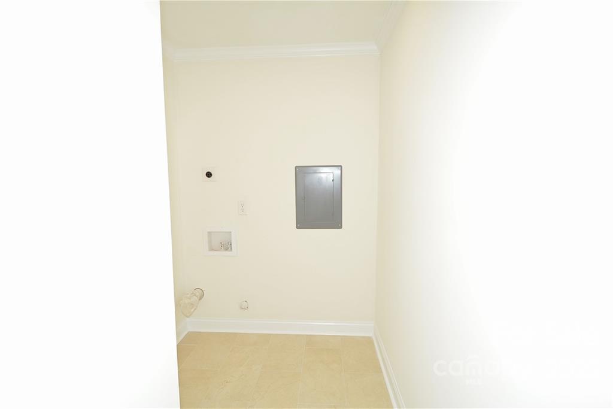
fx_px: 281
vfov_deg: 72.1
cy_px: 204
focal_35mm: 16
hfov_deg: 95.0
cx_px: 306
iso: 200
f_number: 4.5
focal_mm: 11
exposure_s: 1/80
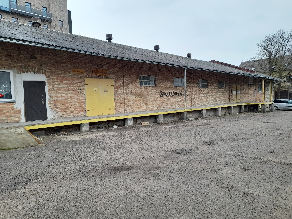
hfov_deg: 69.4
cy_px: 110
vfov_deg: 54.9
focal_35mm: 25
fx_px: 211
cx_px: 146
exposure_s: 1/100
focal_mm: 4.6
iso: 20
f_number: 2
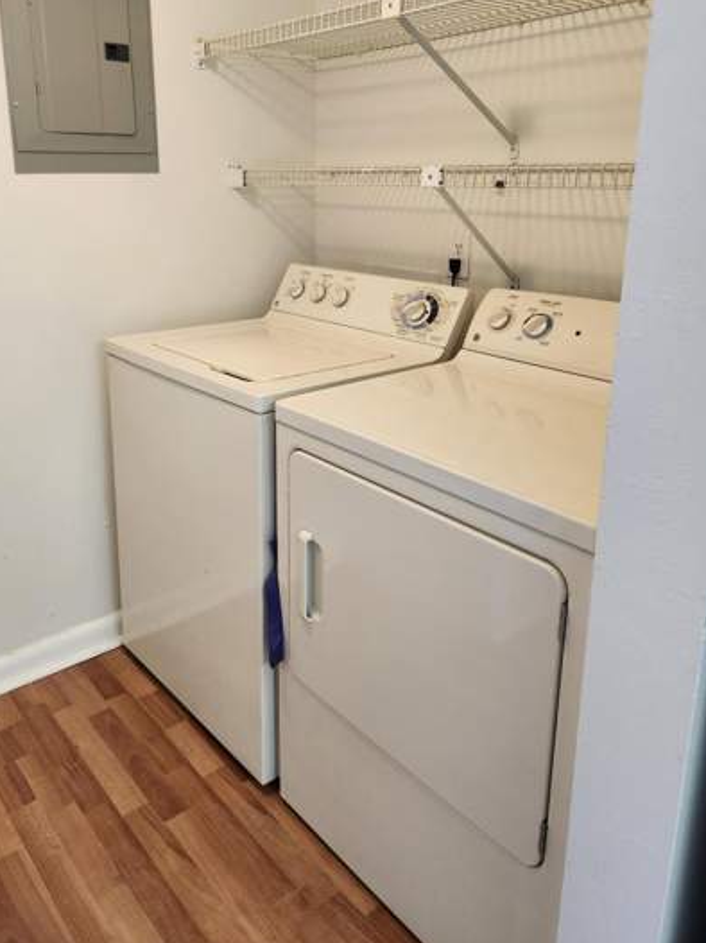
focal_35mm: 28
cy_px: 387
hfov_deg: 49.6
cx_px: 305
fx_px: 762
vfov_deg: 63.0
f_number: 1.8
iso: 400
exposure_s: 1/120
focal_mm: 5.4
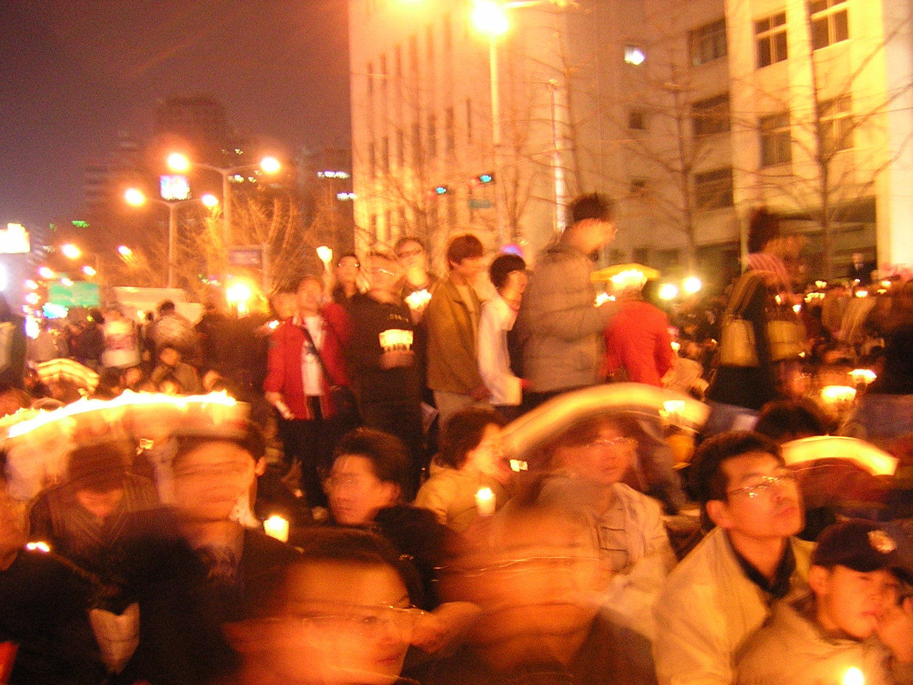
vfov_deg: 39.7
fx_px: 950
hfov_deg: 51.4
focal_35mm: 36
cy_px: 342
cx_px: 456
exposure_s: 1/1.9
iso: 400
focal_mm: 4.7
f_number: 2.6
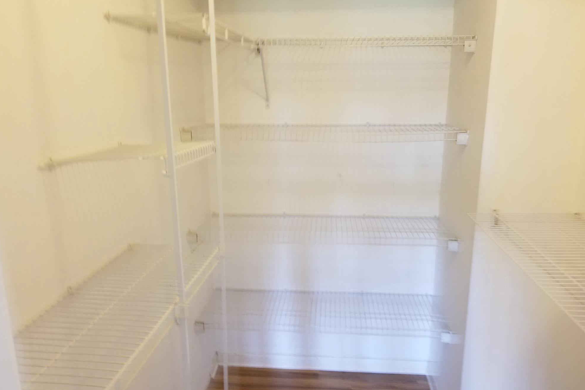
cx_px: 296
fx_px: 455
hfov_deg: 65.5
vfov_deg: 46.3
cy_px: 221
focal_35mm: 28
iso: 250
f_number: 1.7
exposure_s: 1/13
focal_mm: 4.25
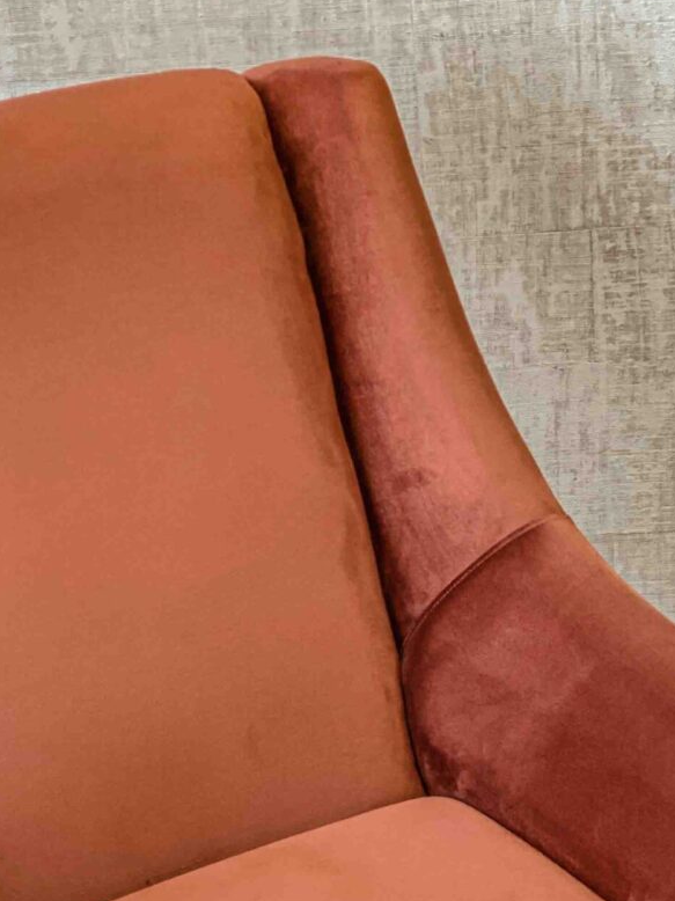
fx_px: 2783
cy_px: 913
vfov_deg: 17.9
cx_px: 284
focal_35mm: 107
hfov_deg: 13.8
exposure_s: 1/110
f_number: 2
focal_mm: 6
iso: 250
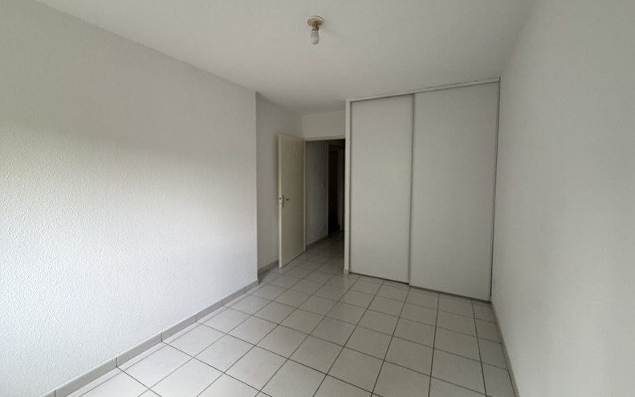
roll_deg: +0.2
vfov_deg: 74.8
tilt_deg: -2.3
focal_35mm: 15
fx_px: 260
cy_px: 186
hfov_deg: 101.4
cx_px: 318
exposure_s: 1/67
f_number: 2.2
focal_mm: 2.22
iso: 320
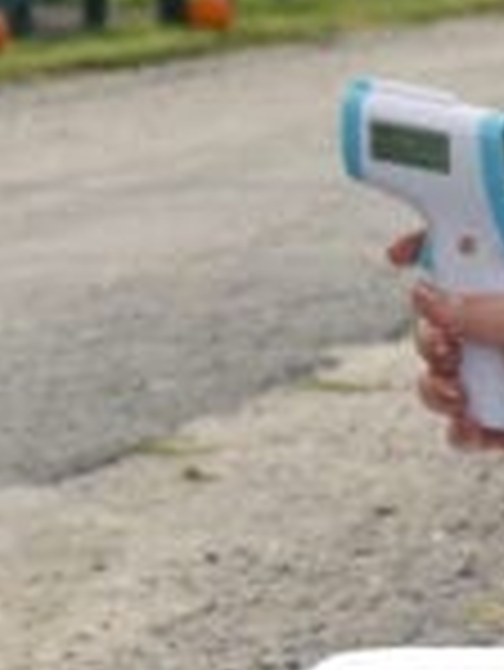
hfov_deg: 3.3
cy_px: 373
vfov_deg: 4.4
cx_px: 112
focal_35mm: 454
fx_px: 8801
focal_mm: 52
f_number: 9
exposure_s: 1/320
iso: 200
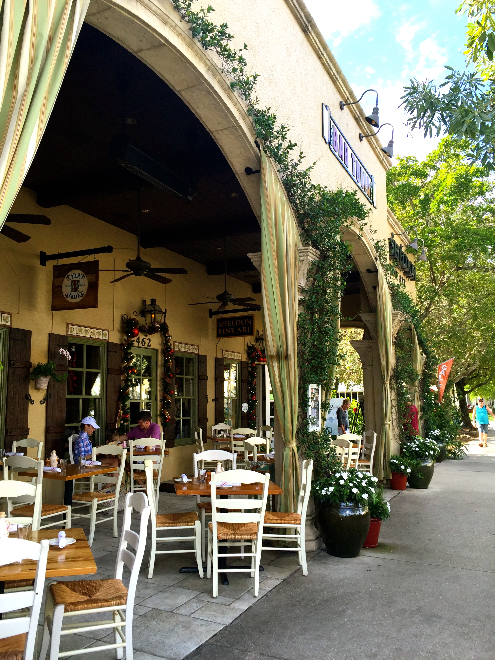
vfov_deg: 61.7
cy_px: 330
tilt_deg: +7.8
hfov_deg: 48.2
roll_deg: +2.0
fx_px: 553
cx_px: 248
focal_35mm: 29
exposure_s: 1/332
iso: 32
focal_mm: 4.15
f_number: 2.2
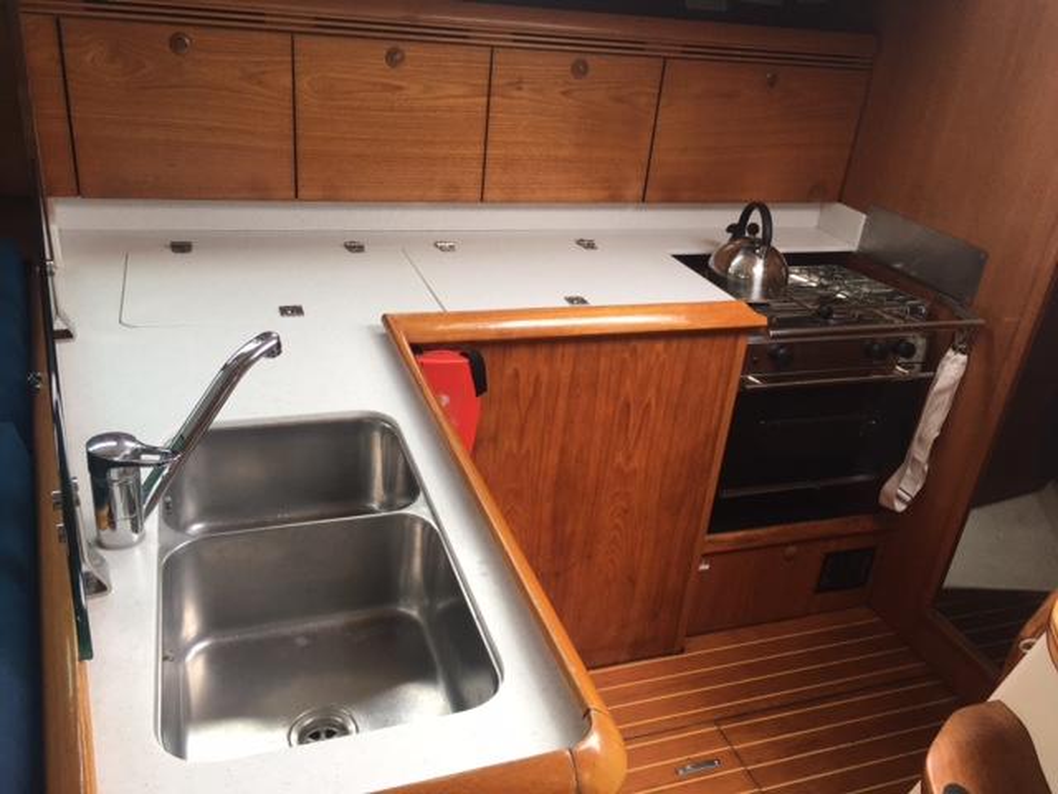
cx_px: 529
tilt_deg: -26.3
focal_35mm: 29
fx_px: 886
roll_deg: -5.0
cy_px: 397
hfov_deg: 61.7
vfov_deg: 48.2
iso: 40
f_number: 2.2
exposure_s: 1/100
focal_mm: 4.15
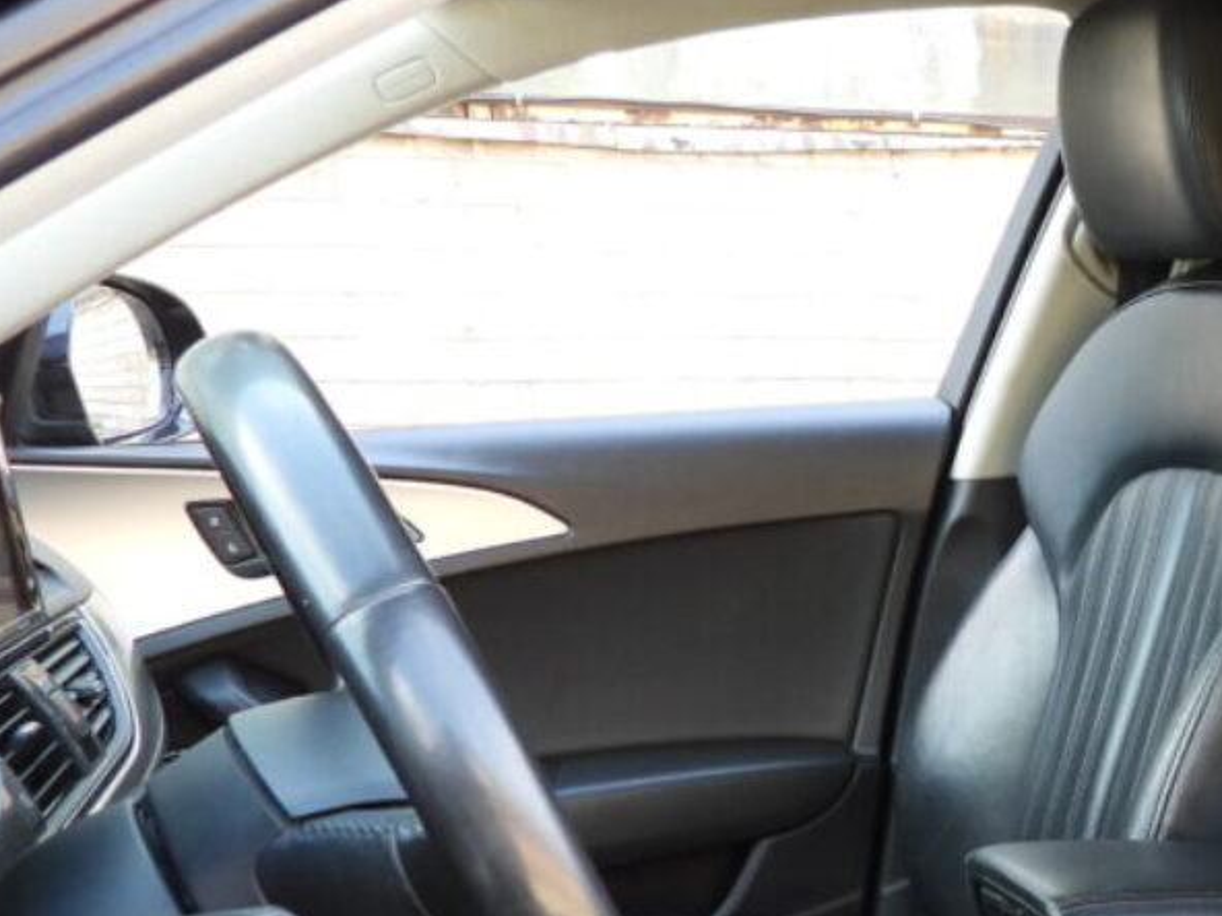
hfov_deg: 27.5
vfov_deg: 21.7
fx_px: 2295
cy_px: 937
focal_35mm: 65
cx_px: 1307
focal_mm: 4.3
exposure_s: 1/30
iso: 100
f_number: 2.8
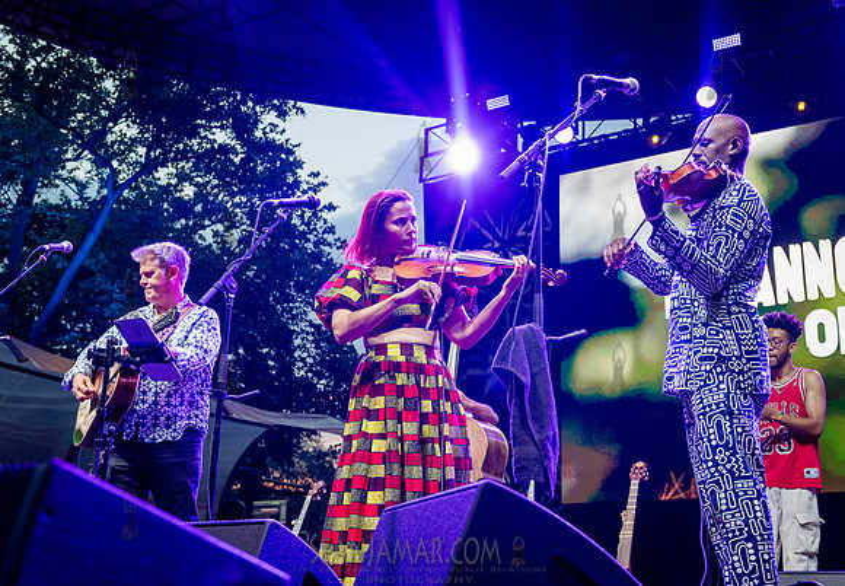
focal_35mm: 45
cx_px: 478
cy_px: 267
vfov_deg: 30.8
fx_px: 1063
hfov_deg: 43.3
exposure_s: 1/500
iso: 4000
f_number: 4
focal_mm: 40
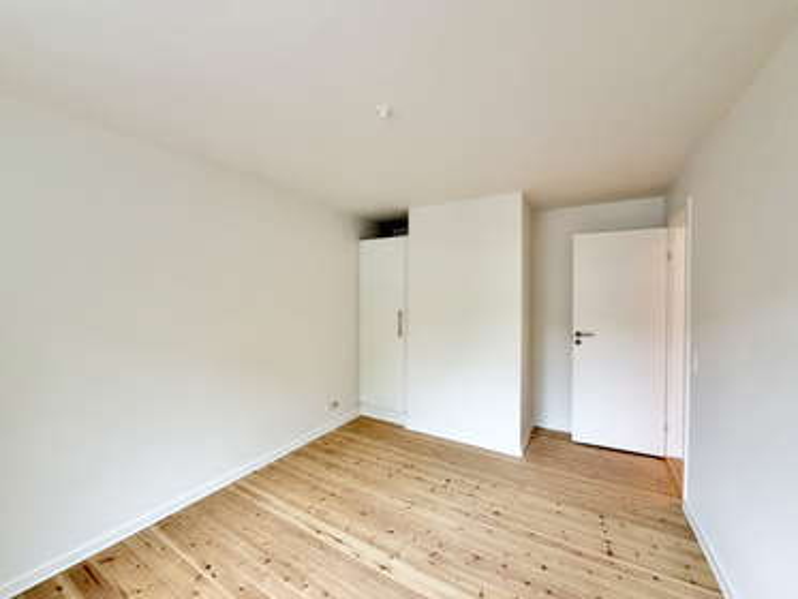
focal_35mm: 14
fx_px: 323
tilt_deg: +0.0
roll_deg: +0.9
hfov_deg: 102.0
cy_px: 300
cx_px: 399
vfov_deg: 85.7
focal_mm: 2.22
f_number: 2.2
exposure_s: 1/100
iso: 320
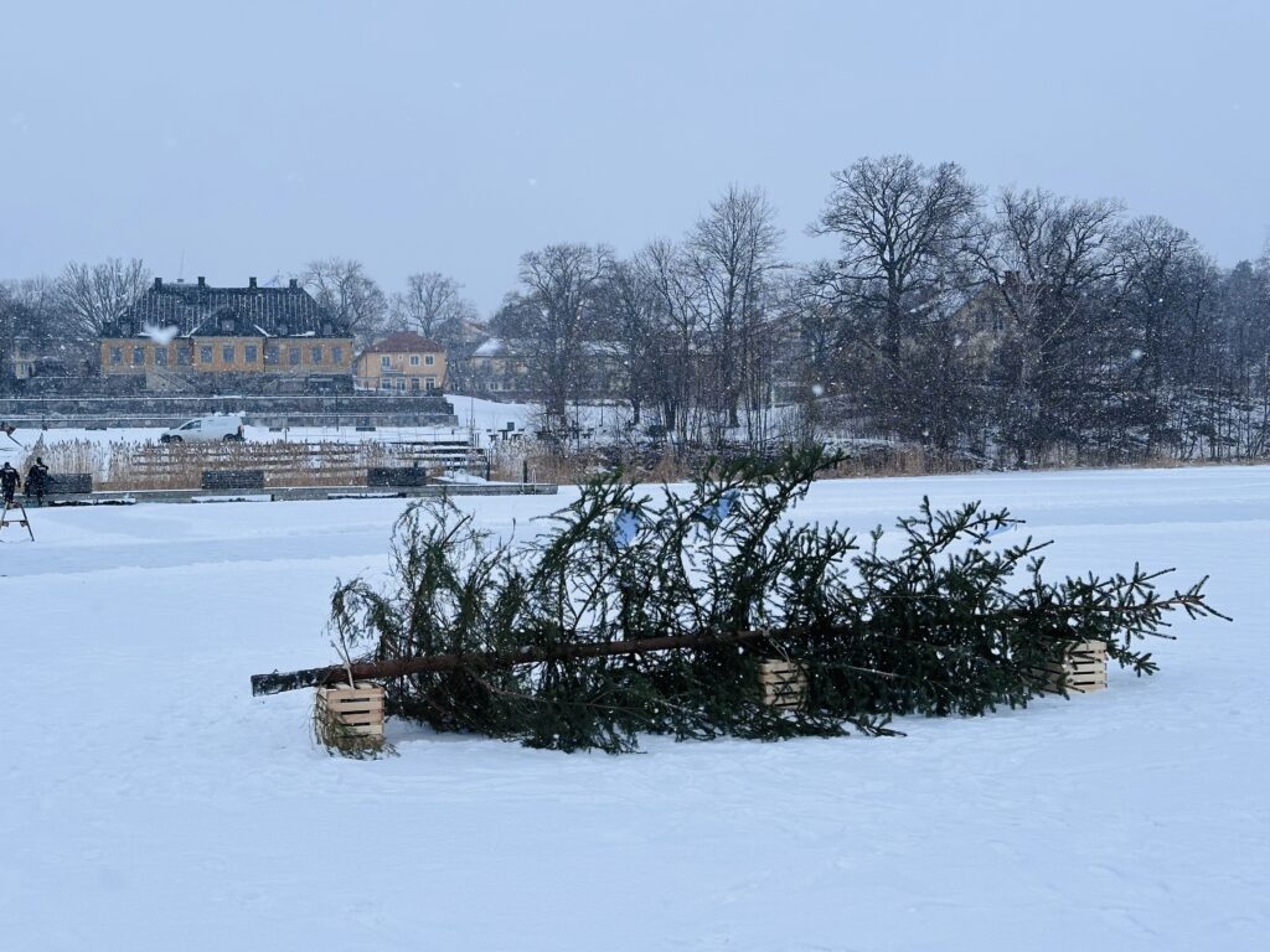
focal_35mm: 48
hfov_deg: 39.7
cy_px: 476
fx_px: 1761
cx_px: 635
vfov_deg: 30.3
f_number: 1.78
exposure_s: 1/1395
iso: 64
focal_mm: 6.86
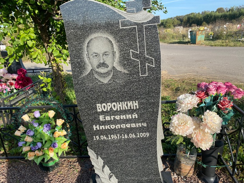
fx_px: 183
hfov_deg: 67.3
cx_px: 122
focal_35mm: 26
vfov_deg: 53.1
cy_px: 92
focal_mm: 4.25
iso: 32
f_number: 1.8
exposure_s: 1/1043
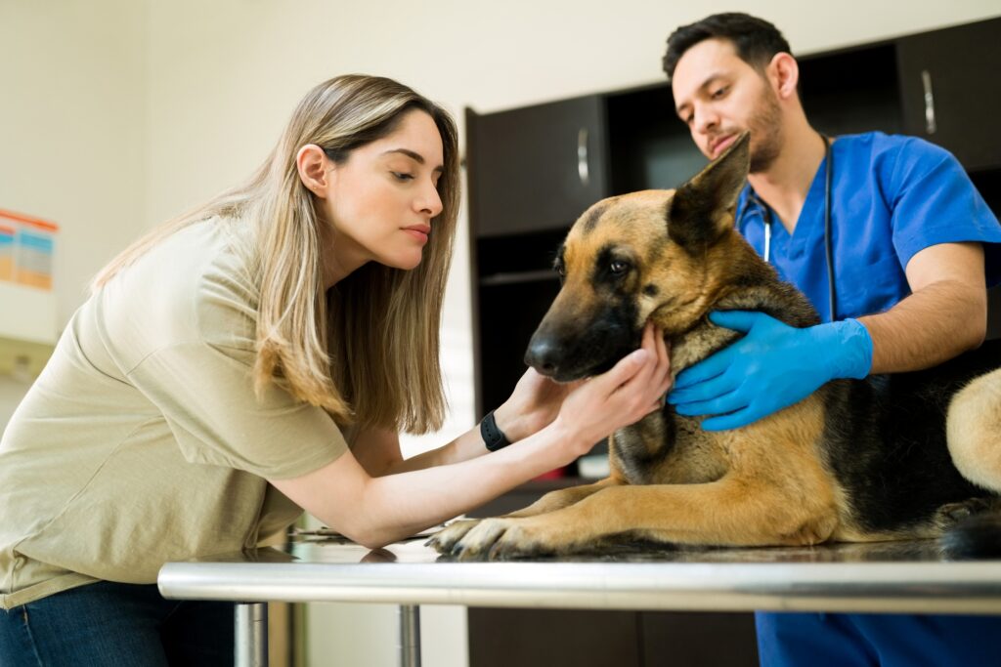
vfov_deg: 37.9
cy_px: 334
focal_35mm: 35
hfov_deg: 54.4
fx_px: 973
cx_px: 500
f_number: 1.8
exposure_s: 1/160
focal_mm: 35
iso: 640
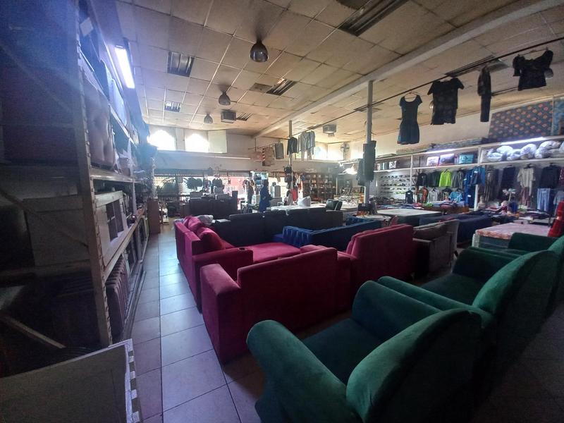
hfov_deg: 106.2
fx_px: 212
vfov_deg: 89.9
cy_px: 212
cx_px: 282
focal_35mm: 13
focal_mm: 1.42
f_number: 2.2
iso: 160
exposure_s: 1/25
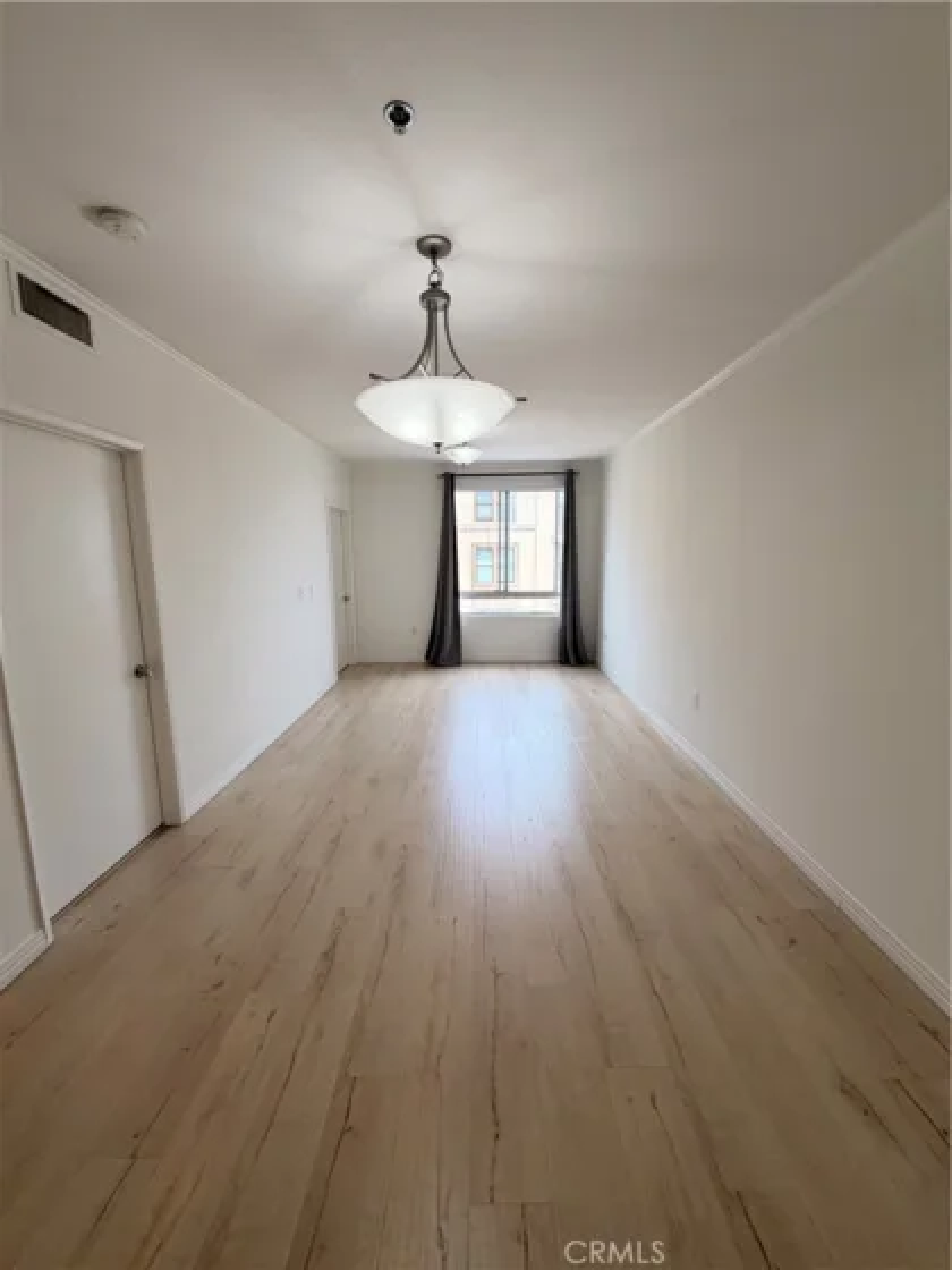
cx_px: 476
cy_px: 635
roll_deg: +0.3
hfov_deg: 85.7
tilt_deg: -8.9
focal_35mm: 14
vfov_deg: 102.1
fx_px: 513
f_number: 2.2
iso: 50
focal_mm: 2.22
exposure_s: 1/120
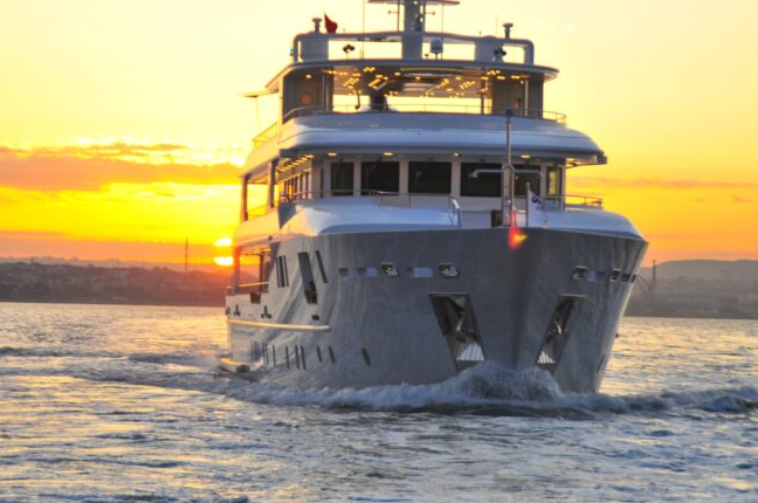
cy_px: 219
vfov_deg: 8.9
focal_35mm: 153
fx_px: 3217
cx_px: 361
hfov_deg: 13.4
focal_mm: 86
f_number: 5.6
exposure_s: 1/160
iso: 200
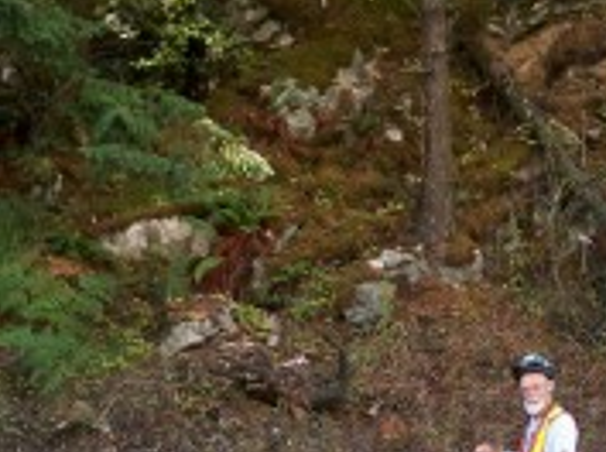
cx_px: 462
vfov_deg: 9.6
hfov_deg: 12.8
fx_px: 2691
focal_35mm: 154
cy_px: 342
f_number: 4.5
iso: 200
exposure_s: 1/80
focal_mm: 12.1
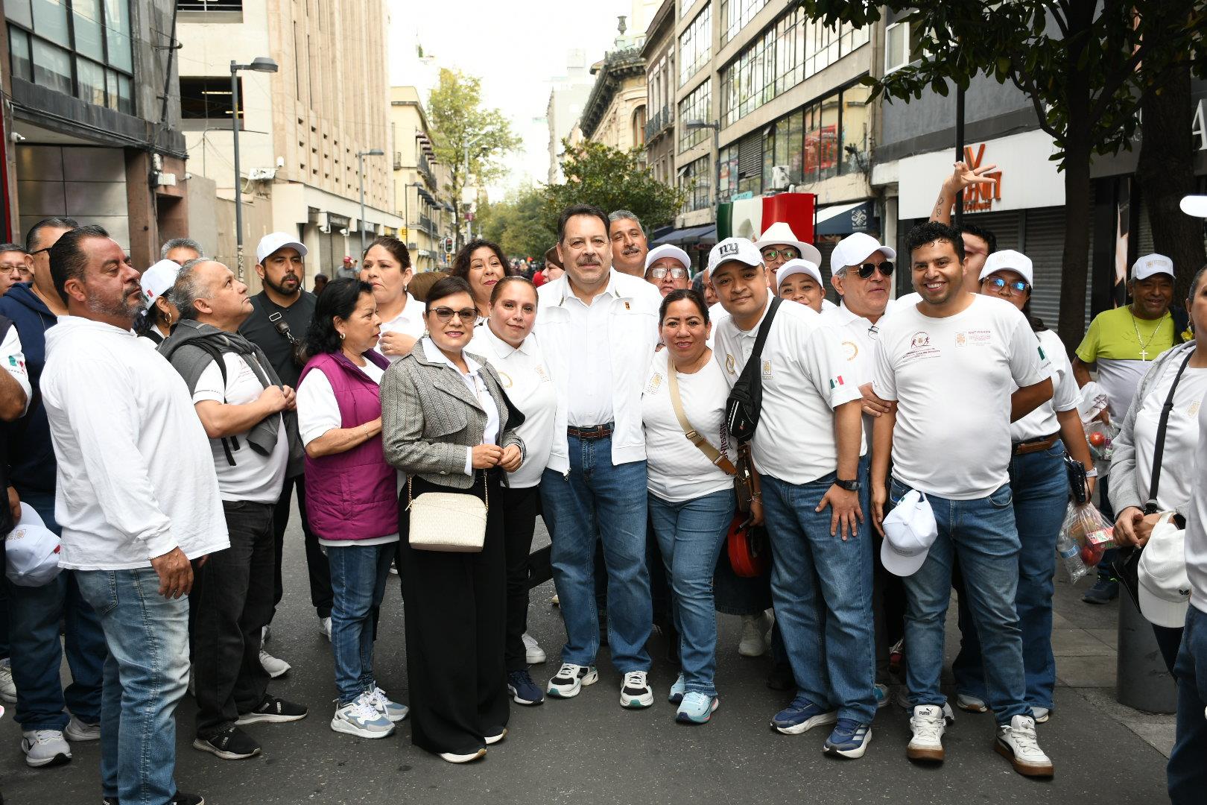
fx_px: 1307
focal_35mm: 39
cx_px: 604
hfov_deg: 49.6
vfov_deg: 34.2
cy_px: 402
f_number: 4.5
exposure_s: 1/100
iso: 160
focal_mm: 26
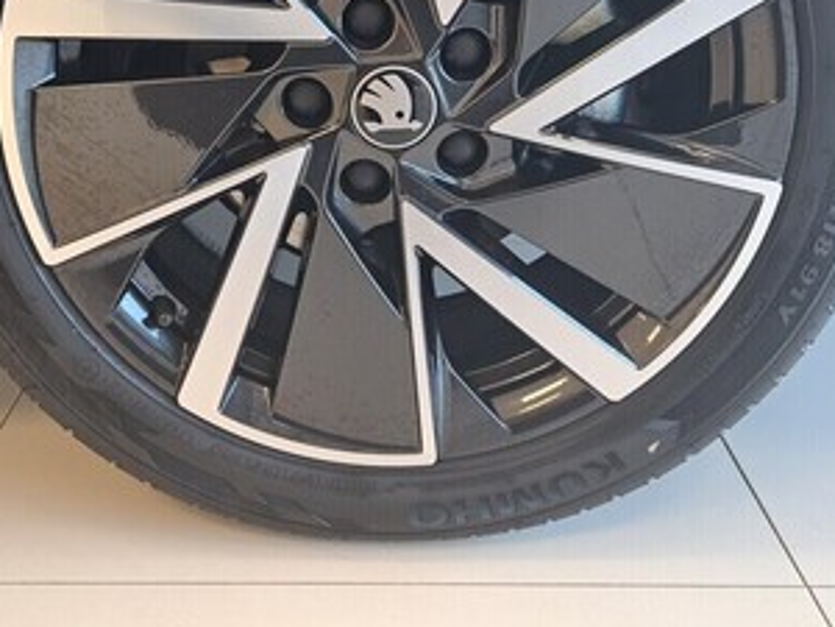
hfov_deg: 42.8
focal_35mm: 44
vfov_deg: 31.7
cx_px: 342
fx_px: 1061
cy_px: 91
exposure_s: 1/50
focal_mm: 5.23
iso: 100
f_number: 1.8
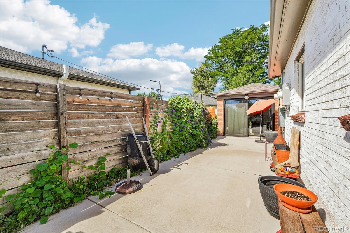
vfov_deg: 77.3
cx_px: 175
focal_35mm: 15
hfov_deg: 100.4
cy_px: 116
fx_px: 146
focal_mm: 10
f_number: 8
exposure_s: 1/1600
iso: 800
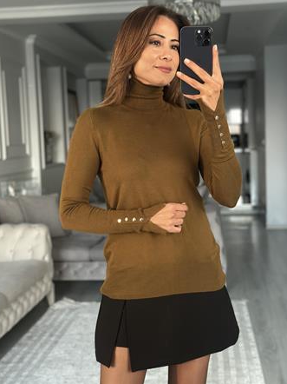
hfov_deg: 26.5
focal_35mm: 55
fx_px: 609
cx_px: 157
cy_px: 177
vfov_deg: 34.9
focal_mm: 6.86
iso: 250
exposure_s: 1/60
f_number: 1.78
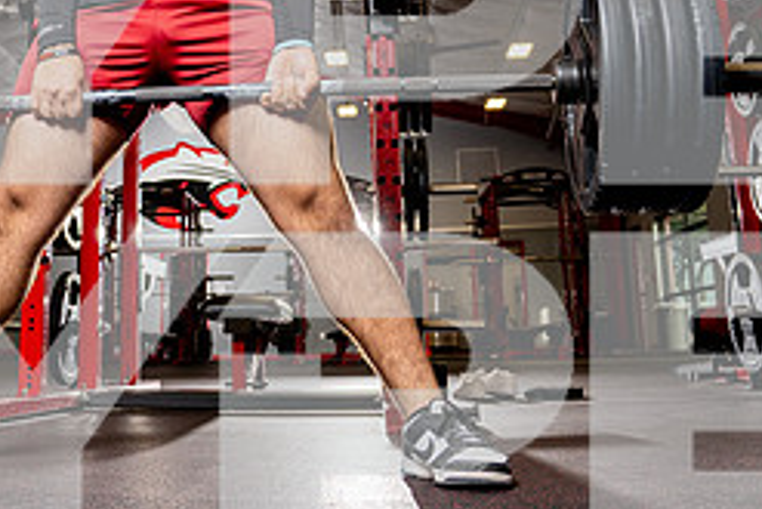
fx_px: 995
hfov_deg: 40.4
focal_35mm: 47
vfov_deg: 27.4
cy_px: 23
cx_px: 170
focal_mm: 20
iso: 100
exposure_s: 1/250
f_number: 4
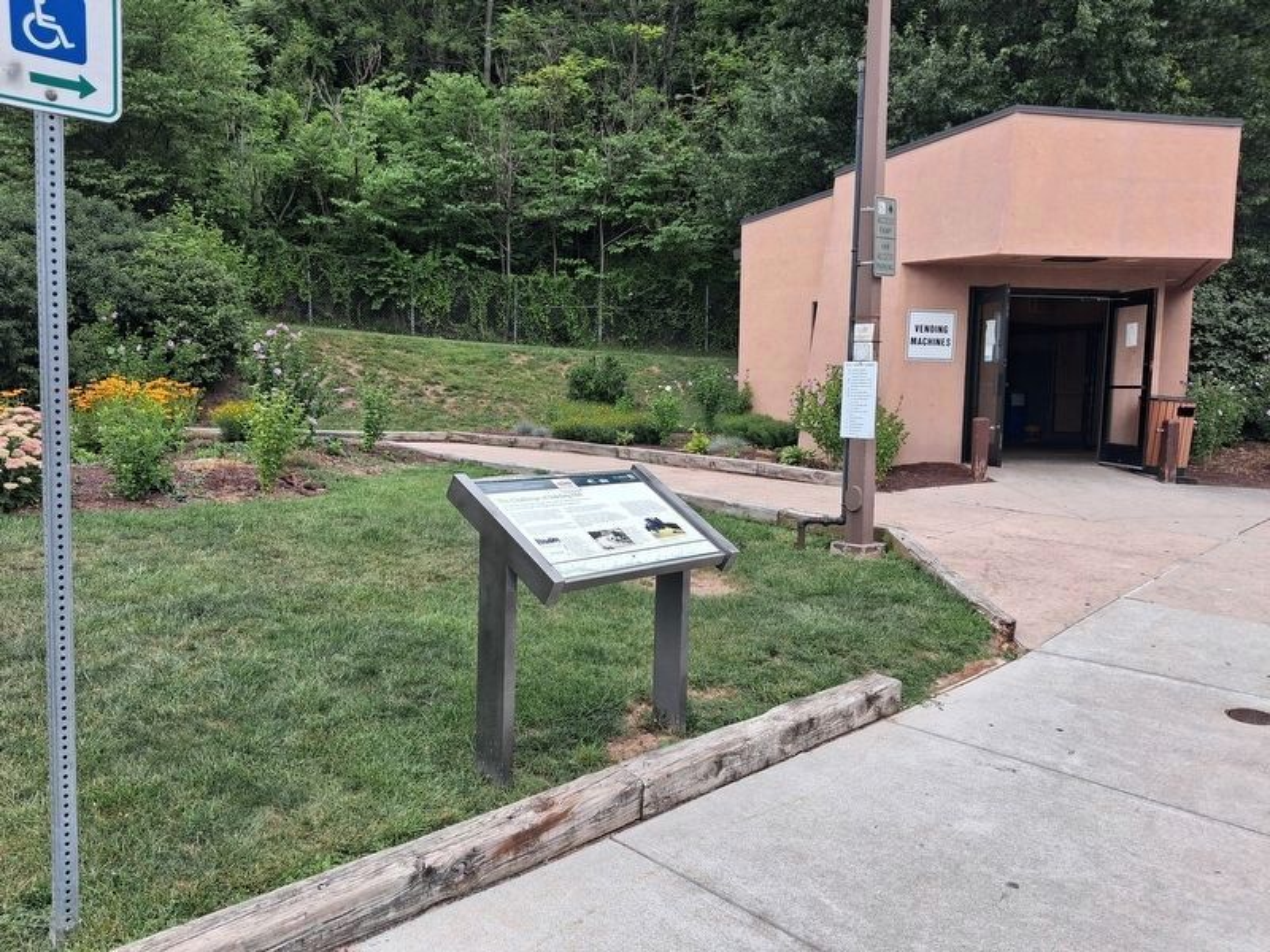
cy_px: 476
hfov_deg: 65.3
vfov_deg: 51.4
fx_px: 991
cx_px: 635
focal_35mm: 27
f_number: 1.8
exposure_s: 1/109
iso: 25
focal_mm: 4
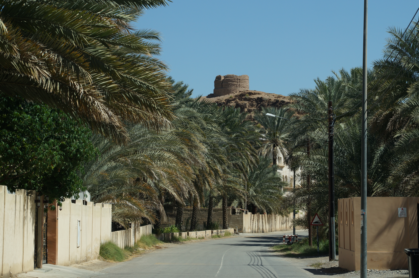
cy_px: 139
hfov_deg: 18.2
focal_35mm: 112
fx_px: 1308
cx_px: 210
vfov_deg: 12.2
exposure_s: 1/320
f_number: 8
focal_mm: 75
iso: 100
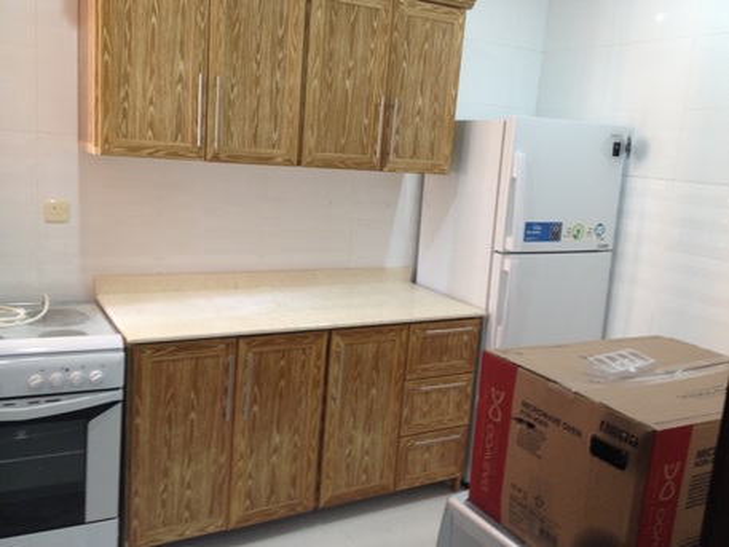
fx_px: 737
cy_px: 274
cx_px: 364
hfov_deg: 52.6
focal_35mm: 35
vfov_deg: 40.7
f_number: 2.4
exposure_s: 1/20
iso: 100
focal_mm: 4.28
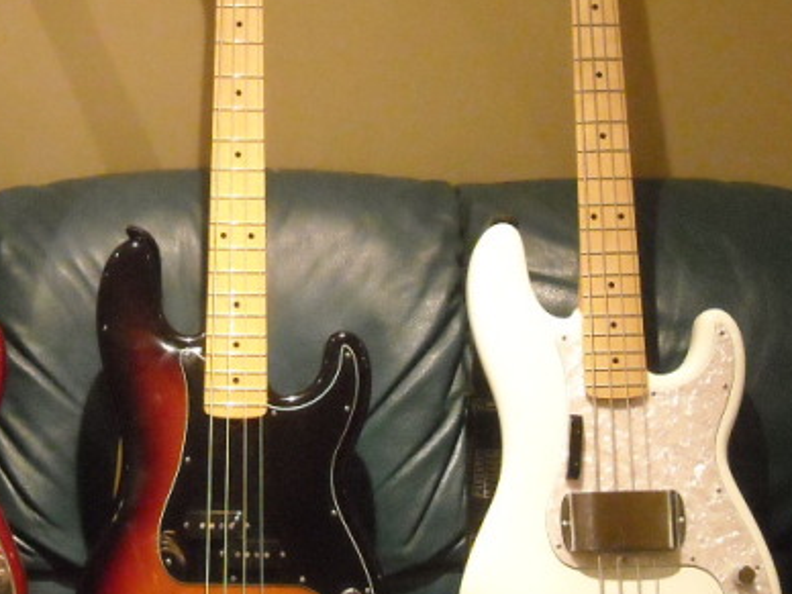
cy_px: 159
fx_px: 2311
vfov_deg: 14.6
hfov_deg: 19.3
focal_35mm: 101
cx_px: 169
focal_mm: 7.9
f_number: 3.2
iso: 800
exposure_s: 1/20
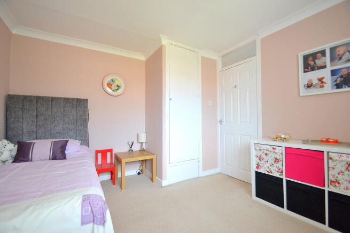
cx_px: 175
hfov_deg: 100.4
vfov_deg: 77.4
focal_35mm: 15
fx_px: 146
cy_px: 116
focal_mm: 10
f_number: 4
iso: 400
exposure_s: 1/60
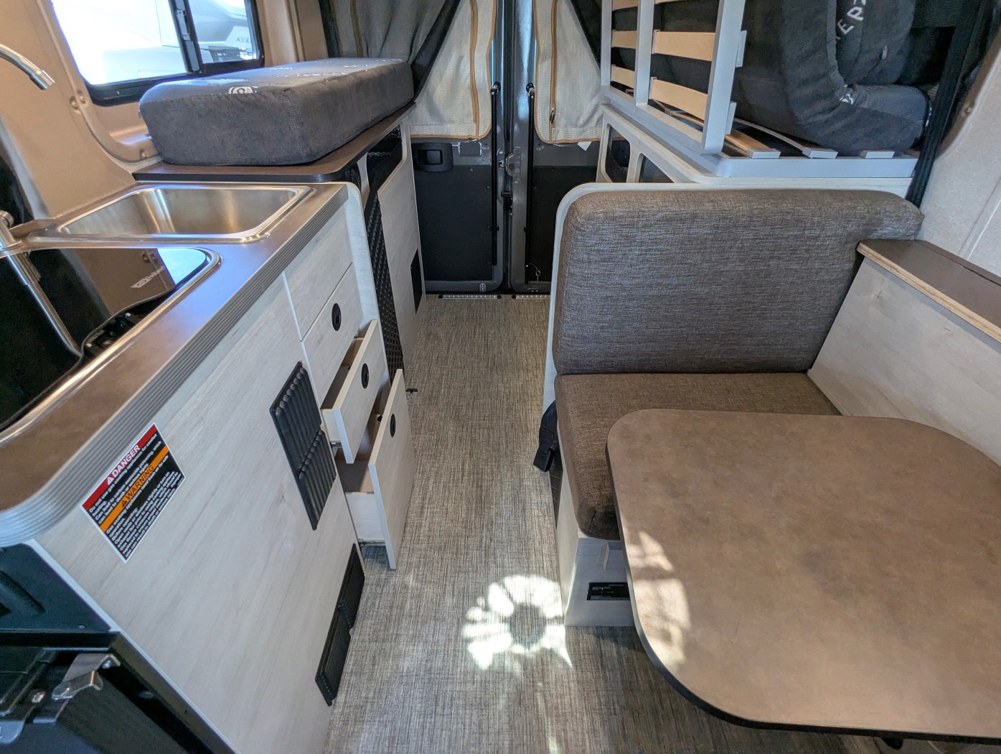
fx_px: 463
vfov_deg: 78.2
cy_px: 377
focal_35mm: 16
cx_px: 500
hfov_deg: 94.4
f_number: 2.2
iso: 176
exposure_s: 1/71.7
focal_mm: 2.35
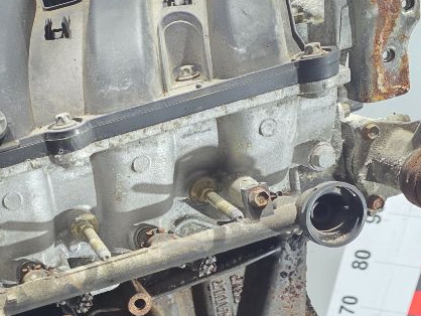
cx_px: 57
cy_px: 295
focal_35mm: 66
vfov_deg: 21.7
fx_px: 803
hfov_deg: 28.4
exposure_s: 1/100
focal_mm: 6.3
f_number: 1.7
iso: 500
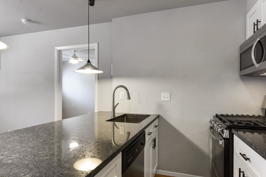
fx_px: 155
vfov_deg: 59.5
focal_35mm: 21
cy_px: 88
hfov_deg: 81.2
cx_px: 133
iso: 2200
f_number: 8
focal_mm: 14
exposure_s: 1/20
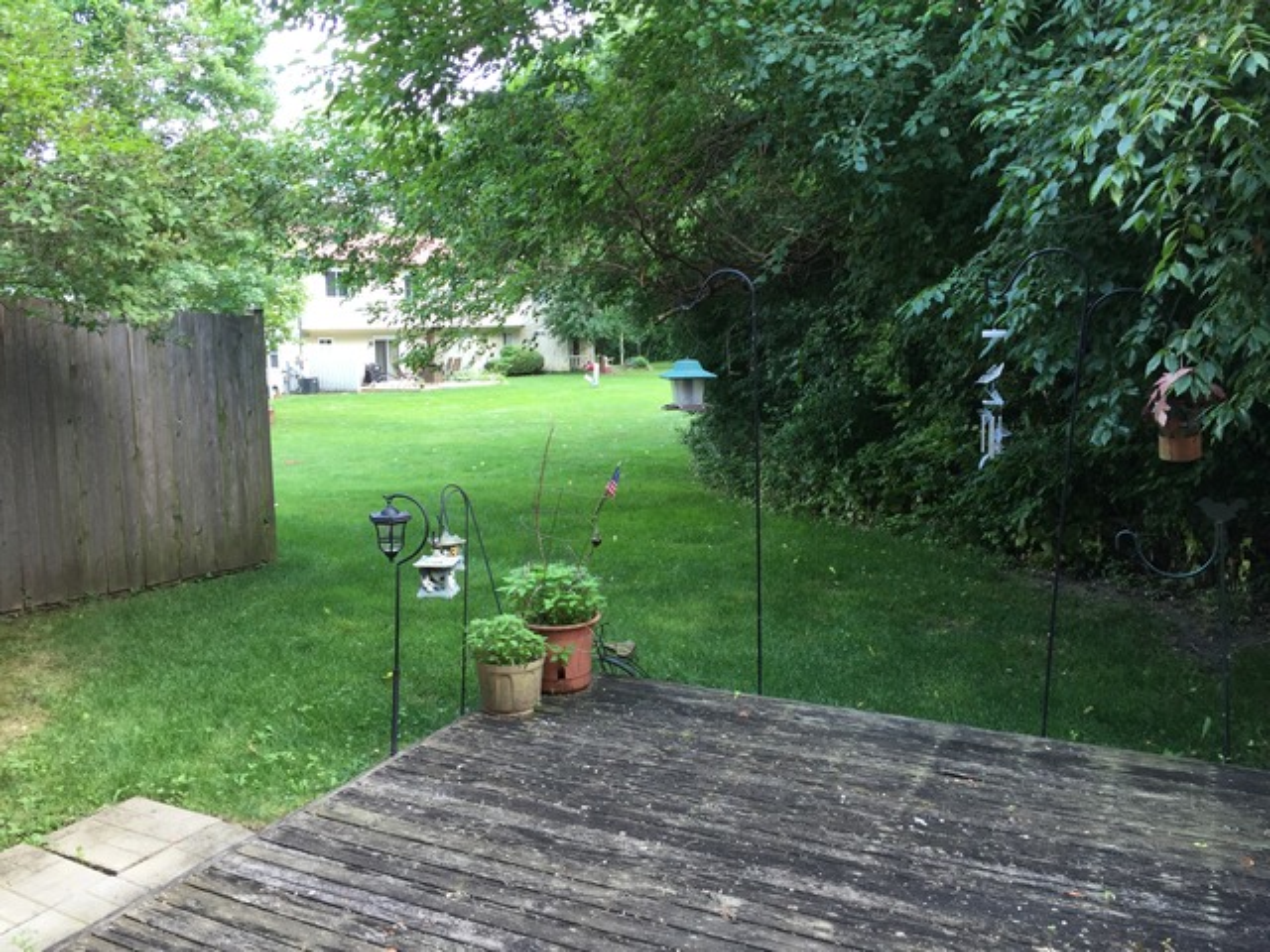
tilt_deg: -8.4
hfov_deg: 61.7
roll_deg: -0.1
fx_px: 1064
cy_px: 476
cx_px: 635
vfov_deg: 48.2
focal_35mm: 29
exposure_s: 1/60
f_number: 2.2
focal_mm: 4.15
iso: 40
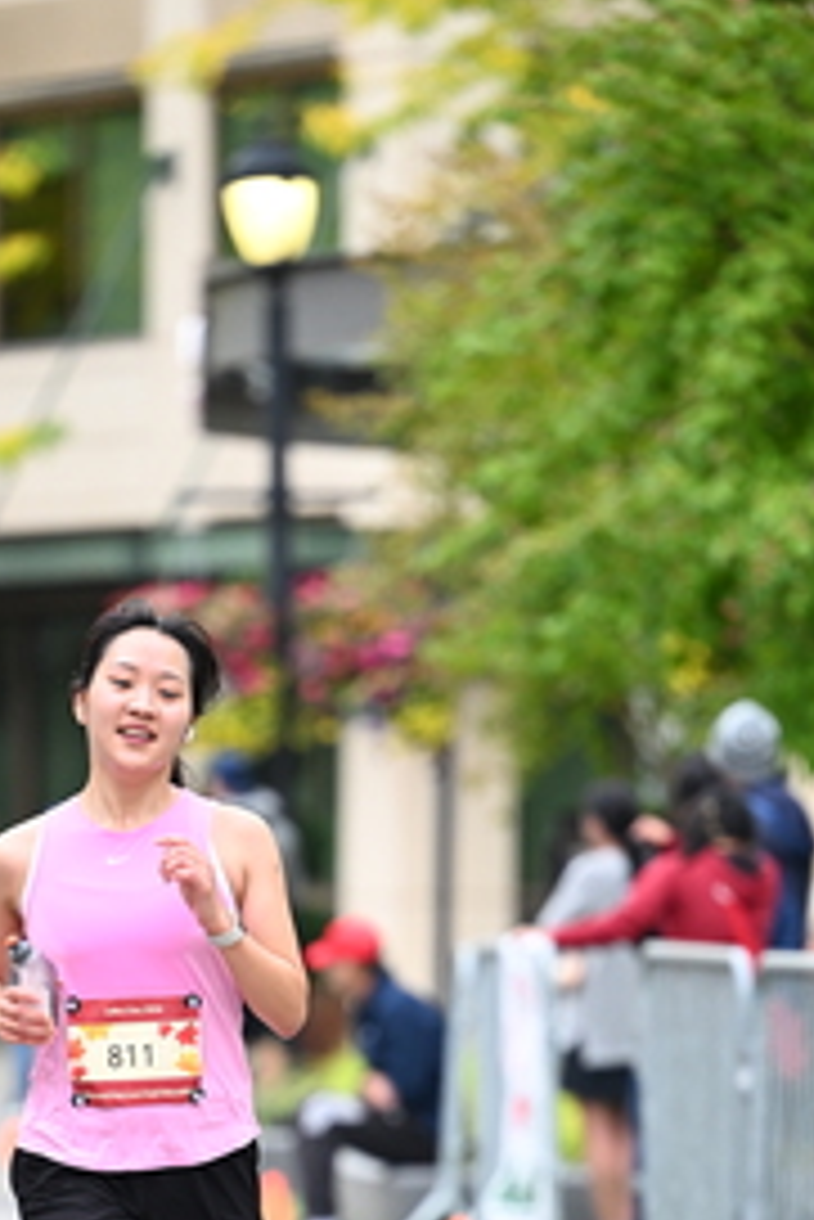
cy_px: 1143
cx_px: 250
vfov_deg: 6.1
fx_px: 11347
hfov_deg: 4.1
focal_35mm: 335
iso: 1000
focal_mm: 165
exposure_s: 1/1250
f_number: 2.8
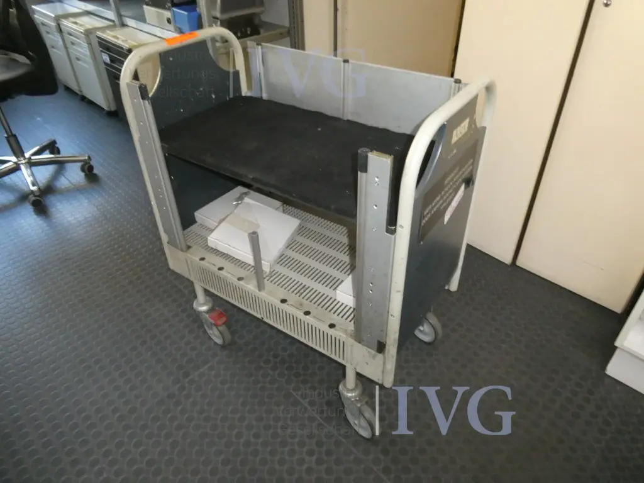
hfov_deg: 71.6
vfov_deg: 56.8
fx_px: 446
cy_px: 242
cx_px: 322
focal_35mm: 24
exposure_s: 1/125
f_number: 3.3
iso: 800
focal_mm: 4.3
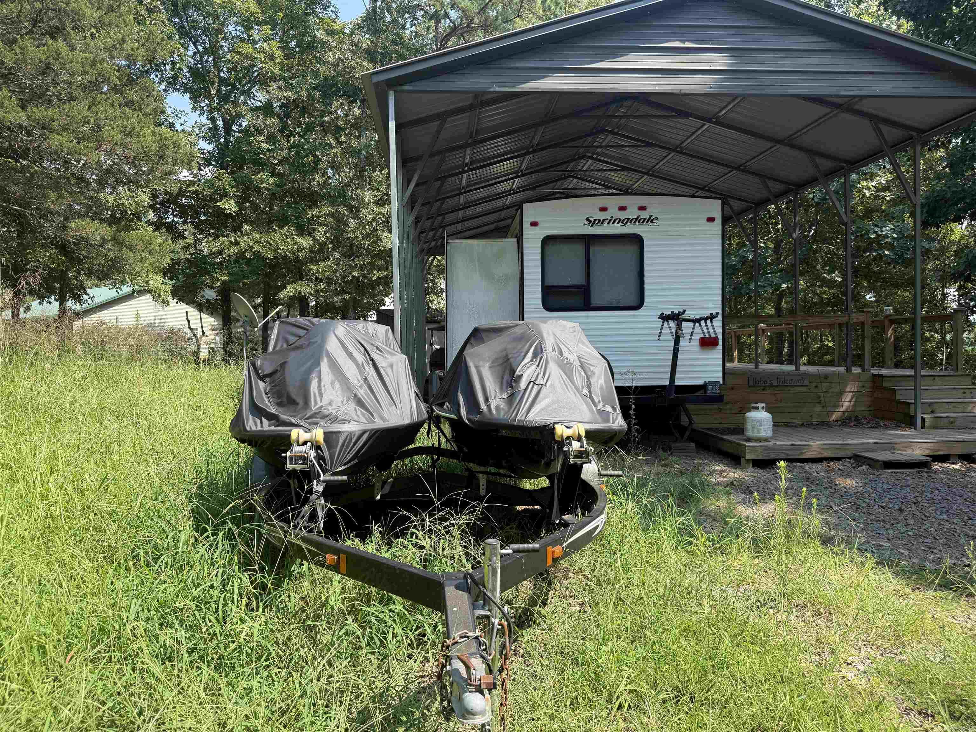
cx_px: 488
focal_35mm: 24
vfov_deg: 56.8
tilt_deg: -1.4
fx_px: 677
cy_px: 366
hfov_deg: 71.6
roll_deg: +1.3
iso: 80
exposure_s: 1/1250
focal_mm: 6.76
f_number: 1.78
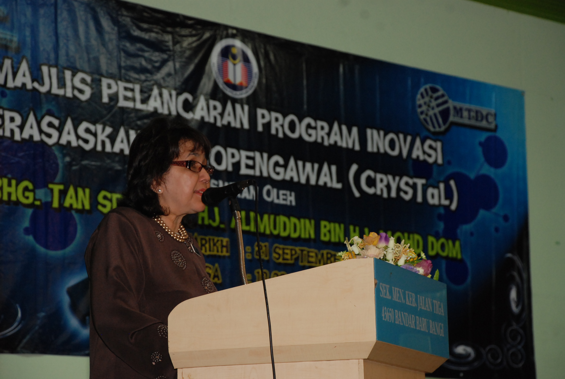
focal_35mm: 135
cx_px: 282
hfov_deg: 15.2
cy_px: 190
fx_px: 2123
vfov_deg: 10.2
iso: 800
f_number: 5.6
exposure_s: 1/60
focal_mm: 90
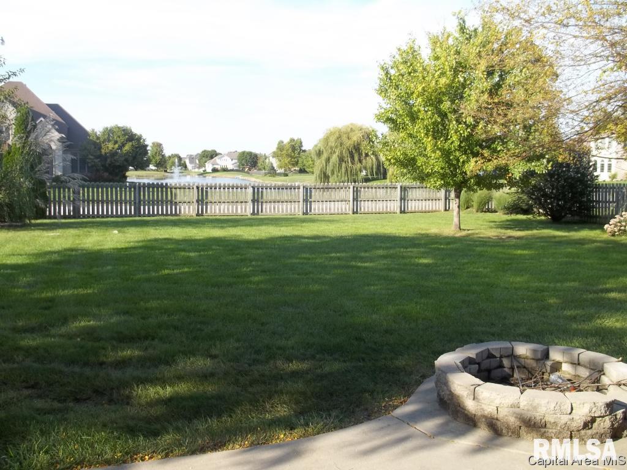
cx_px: 314
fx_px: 598
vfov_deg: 42.9
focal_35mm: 33
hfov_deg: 55.4
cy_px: 235
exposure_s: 1/320
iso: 64
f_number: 3.3
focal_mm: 5.9
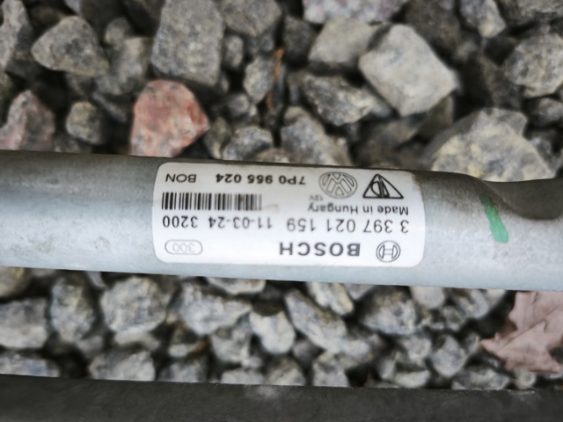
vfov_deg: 58.9
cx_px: 282
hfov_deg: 73.9
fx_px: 374
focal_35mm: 23
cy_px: 211
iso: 80
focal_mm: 5.35
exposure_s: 1/309
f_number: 1.7
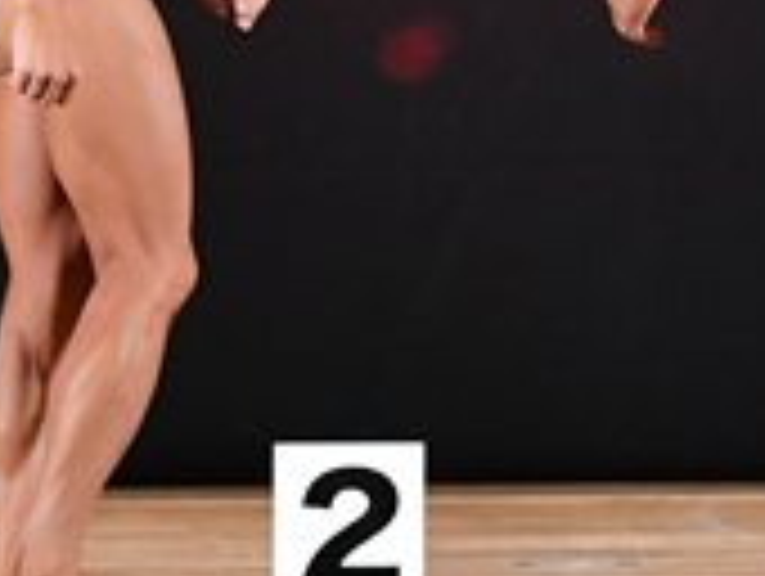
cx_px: 268
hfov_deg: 3.0
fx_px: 14540
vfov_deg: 2.3
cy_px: -180
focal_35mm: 657
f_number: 5.6
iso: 3200
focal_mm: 100
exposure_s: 1/400
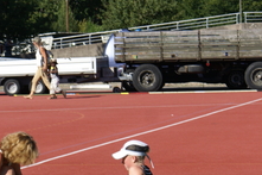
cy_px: 108
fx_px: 1869
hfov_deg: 8.0
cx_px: 81
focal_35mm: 257
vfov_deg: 5.3
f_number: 7.1
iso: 100
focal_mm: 70
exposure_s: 1/320
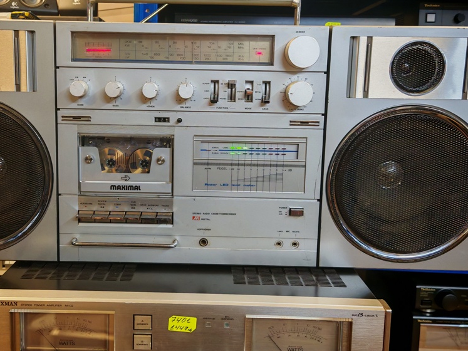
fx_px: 500
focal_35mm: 37
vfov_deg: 38.4
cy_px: 135
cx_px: 192
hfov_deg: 49.9
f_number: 1.9
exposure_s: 1/33
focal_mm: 6.67
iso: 320
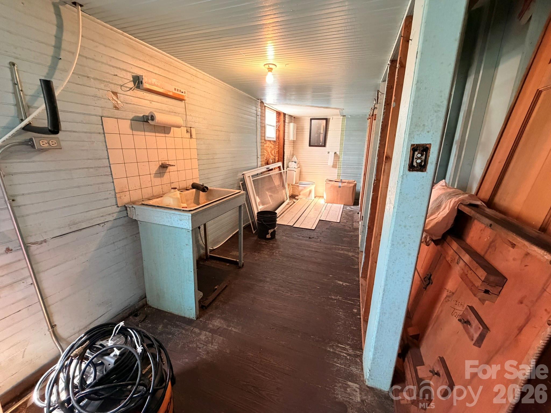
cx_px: 276
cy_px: 206
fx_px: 223
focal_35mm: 14
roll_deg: -1.3
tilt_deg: -15.5
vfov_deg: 85.7
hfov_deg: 102.1
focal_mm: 2.22
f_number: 2.2
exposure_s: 1/60
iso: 640
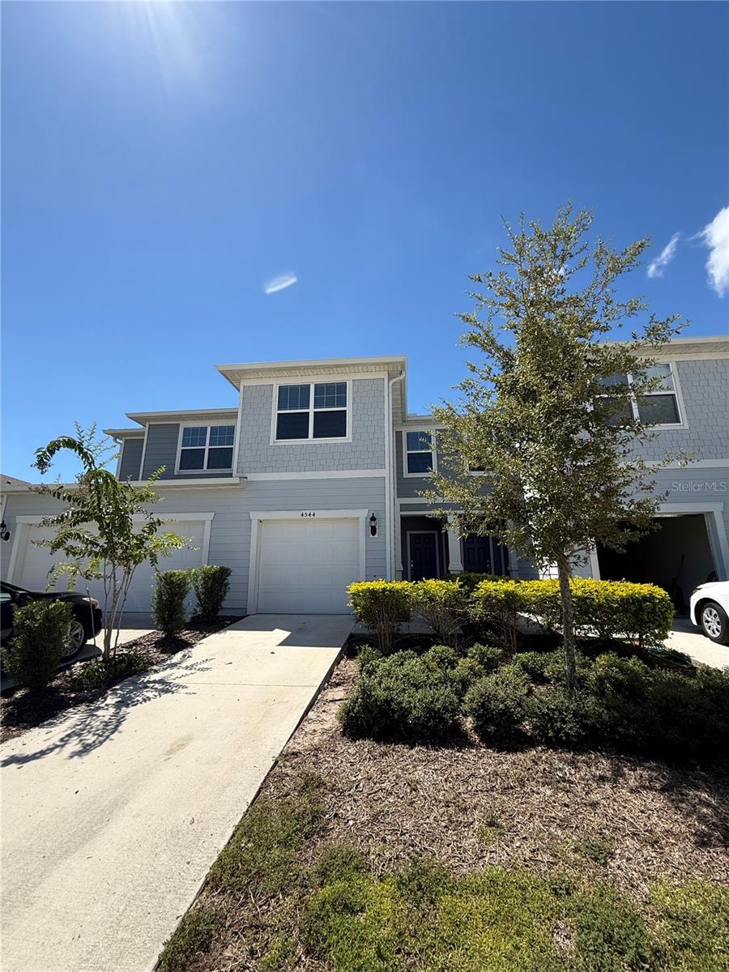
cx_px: 364
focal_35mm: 14
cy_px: 486
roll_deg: +1.3
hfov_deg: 85.7
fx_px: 393
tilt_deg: +13.4
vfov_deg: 102.1
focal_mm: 2.22
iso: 50
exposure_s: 1/1961
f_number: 2.2
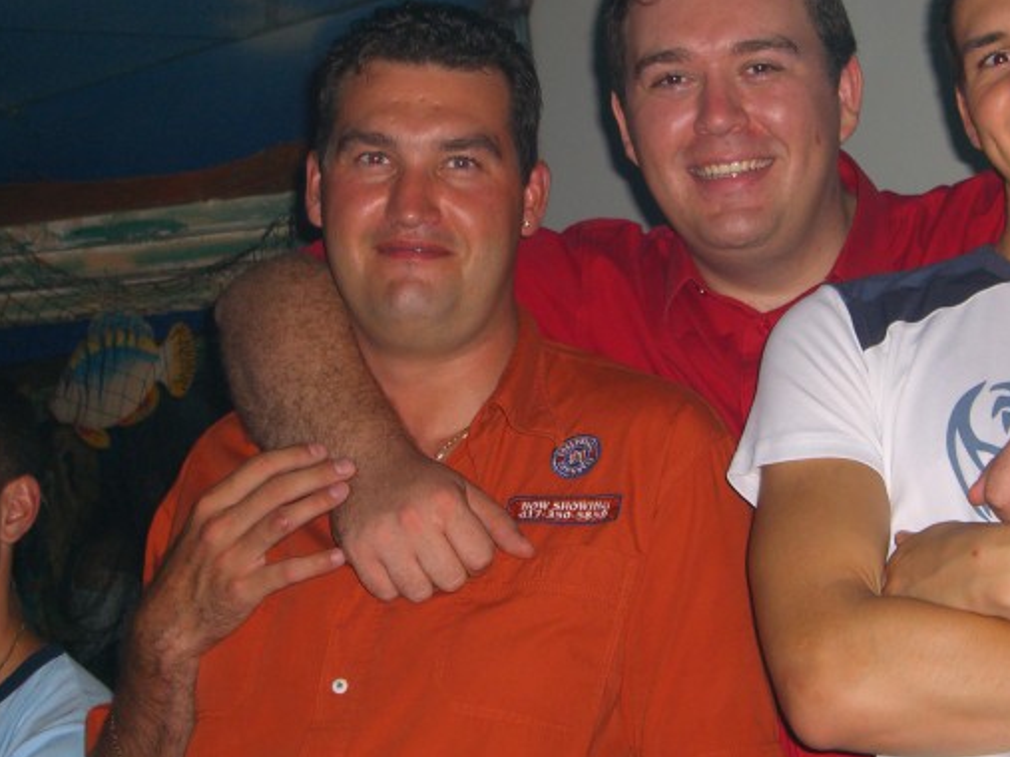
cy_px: 335
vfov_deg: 16.4
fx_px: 2625
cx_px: 645
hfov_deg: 21.7
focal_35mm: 90
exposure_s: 1/60
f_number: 3.6
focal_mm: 11.8
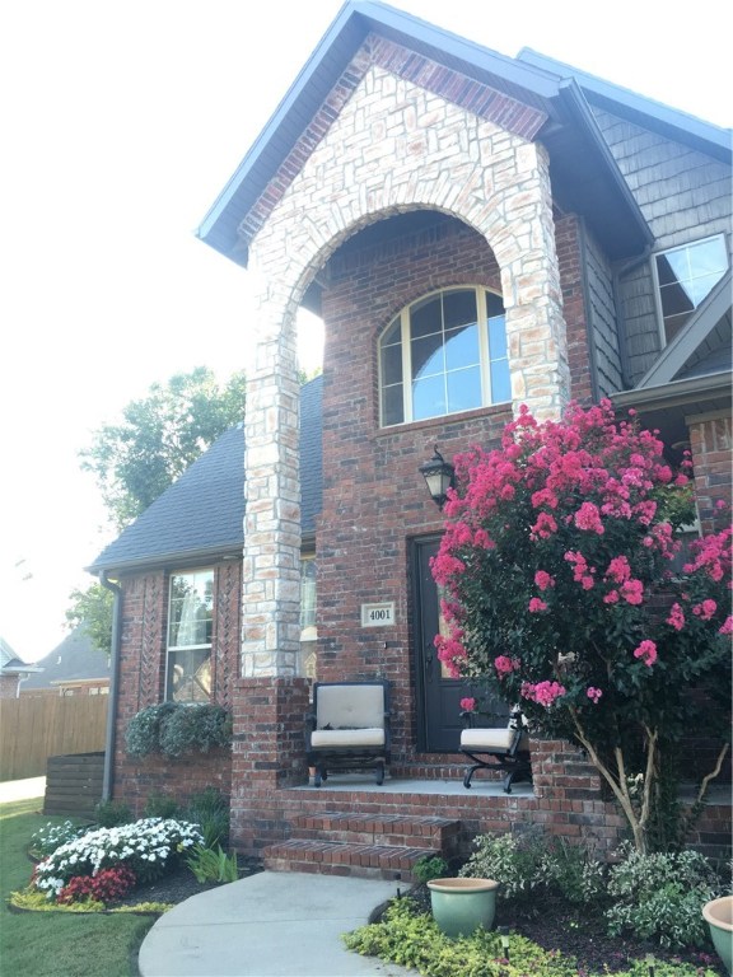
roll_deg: +1.7
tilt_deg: +15.9
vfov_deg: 61.7
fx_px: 819
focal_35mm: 29
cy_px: 488
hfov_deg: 48.2
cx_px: 366
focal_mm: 4.15
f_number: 2.2
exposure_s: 1/120
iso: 40
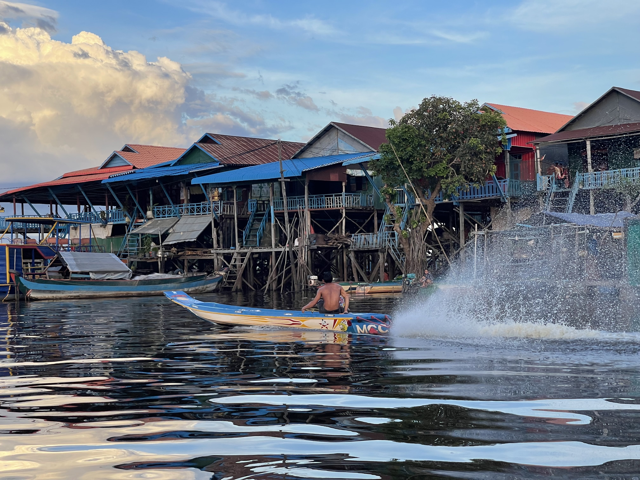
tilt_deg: +1.2
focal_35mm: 64
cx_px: 320
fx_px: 1183
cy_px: 240
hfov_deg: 30.3
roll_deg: +0.8
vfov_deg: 22.9
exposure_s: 1/230
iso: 20
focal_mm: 7.5
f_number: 2.2
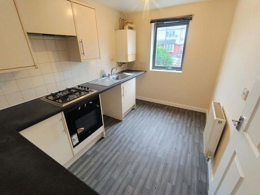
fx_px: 120
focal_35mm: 16
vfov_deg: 78.1
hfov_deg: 94.5
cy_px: 98
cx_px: 130
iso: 259
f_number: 2.2
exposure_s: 1/20
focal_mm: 1.66
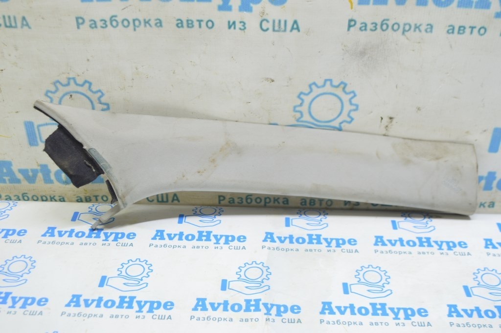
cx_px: 250
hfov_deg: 45.0
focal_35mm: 44
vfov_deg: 30.8
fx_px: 605
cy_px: 166
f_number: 5.6
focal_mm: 29
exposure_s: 1/15
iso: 400
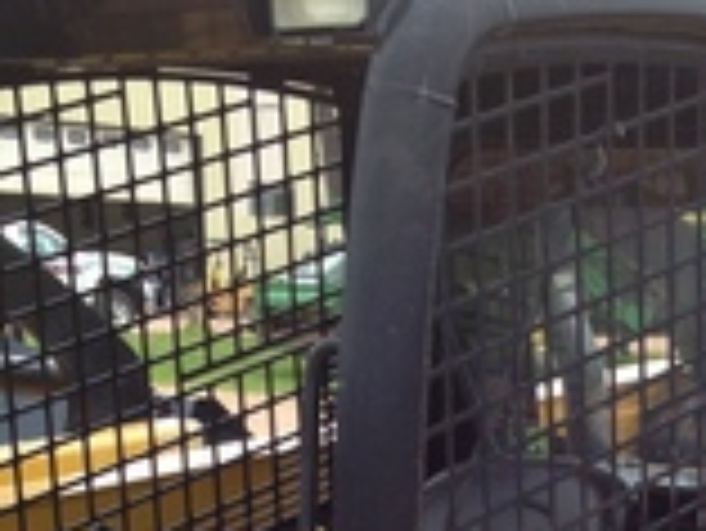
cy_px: 860
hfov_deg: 16.1
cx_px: 630
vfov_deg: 11.6
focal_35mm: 121
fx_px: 2470
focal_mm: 4.28
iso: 64
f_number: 2.4
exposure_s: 1/276
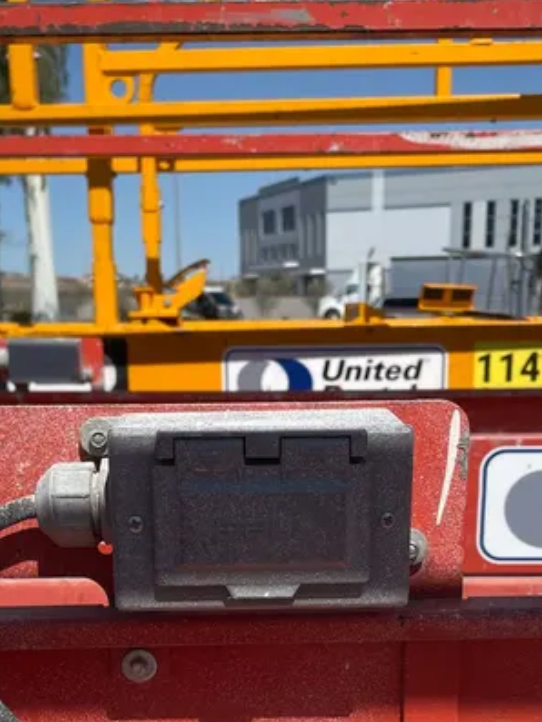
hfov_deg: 30.3
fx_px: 1002
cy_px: 583
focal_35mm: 48
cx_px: 269
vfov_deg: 38.1
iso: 32
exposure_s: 1/5556
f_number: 1.6
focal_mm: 4.2
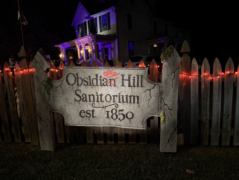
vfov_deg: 56.8
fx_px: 166
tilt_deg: -8.4
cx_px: 120
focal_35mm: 24
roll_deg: +3.5
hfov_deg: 71.6
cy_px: 90
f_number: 1.78
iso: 1000
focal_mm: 6.76
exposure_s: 1/30
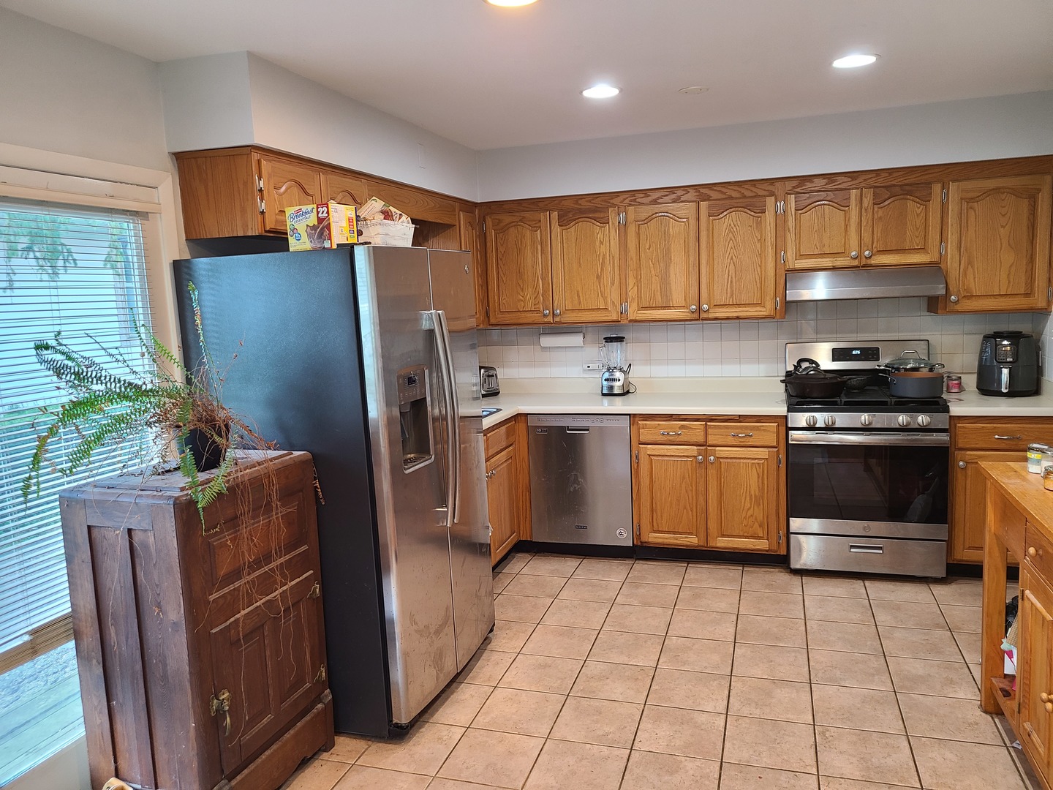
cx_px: 526
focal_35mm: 26
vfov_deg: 53.1
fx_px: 791
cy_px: 395
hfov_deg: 67.3
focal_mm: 5.4
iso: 160
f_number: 1.8
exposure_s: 1/40
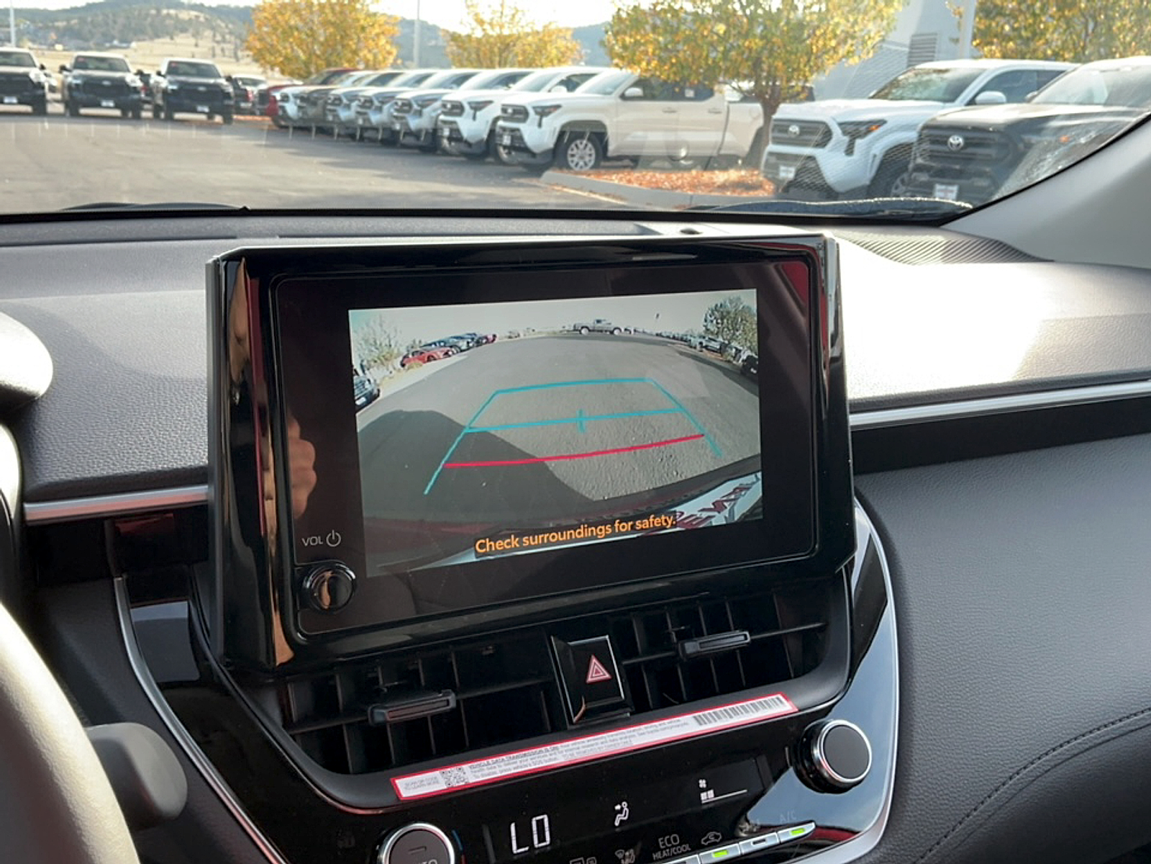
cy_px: 432
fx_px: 998
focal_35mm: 30
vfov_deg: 46.8
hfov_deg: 60.0
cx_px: 576
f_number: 1.8
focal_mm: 3
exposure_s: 1/100
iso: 20
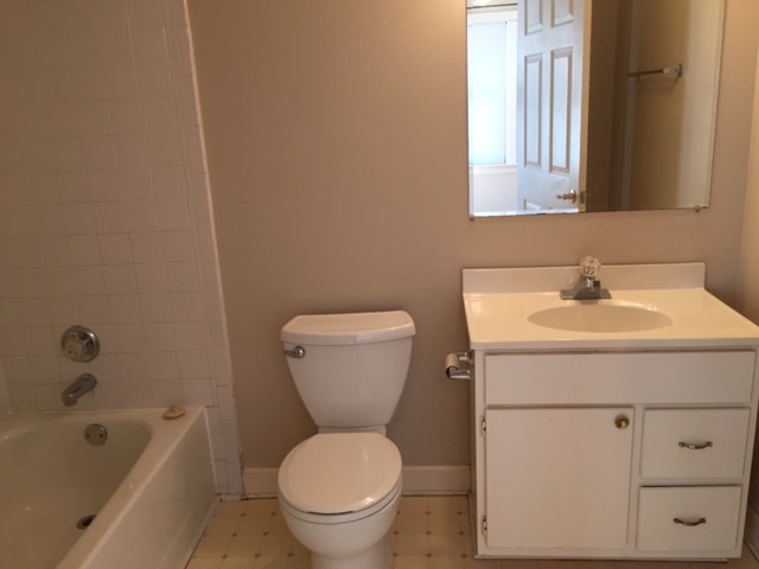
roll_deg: +2.8
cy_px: 284
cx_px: 380
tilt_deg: -14.8
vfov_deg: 48.2
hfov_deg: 61.7
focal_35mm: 29
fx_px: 636
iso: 32
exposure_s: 1/30
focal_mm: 4.15
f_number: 2.2
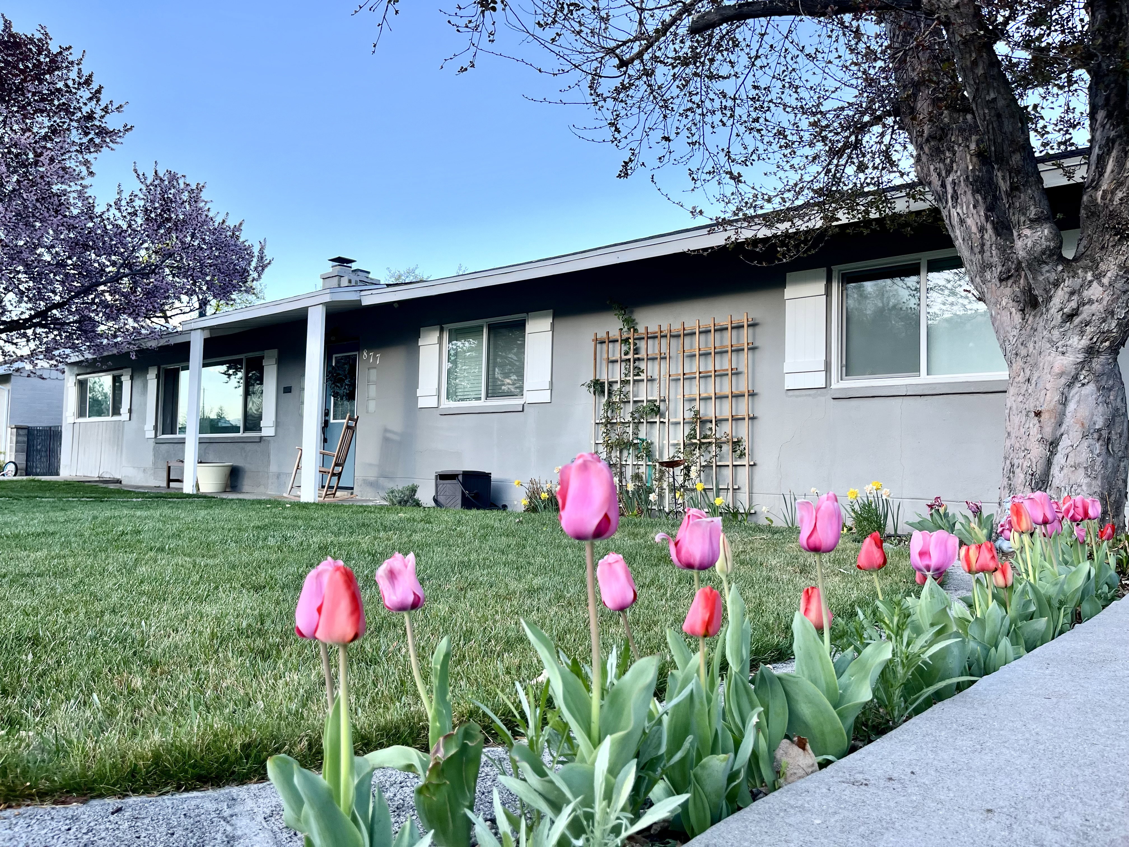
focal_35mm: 26
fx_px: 848
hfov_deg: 67.3
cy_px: 424
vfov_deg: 53.1
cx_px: 564
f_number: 1.6
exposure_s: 1/589
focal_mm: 5.1
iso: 50
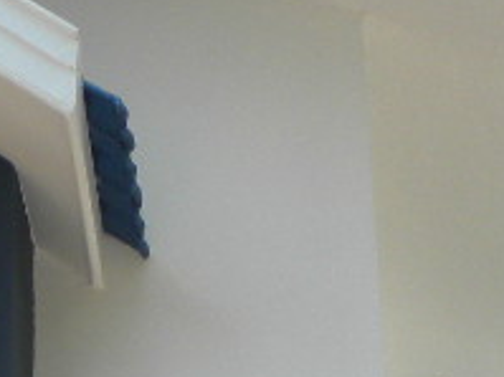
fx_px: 2619
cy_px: 774
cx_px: 170
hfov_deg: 11.0
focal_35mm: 180
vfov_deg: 7.9
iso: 113
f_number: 4.6
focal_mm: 6.3
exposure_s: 1/398
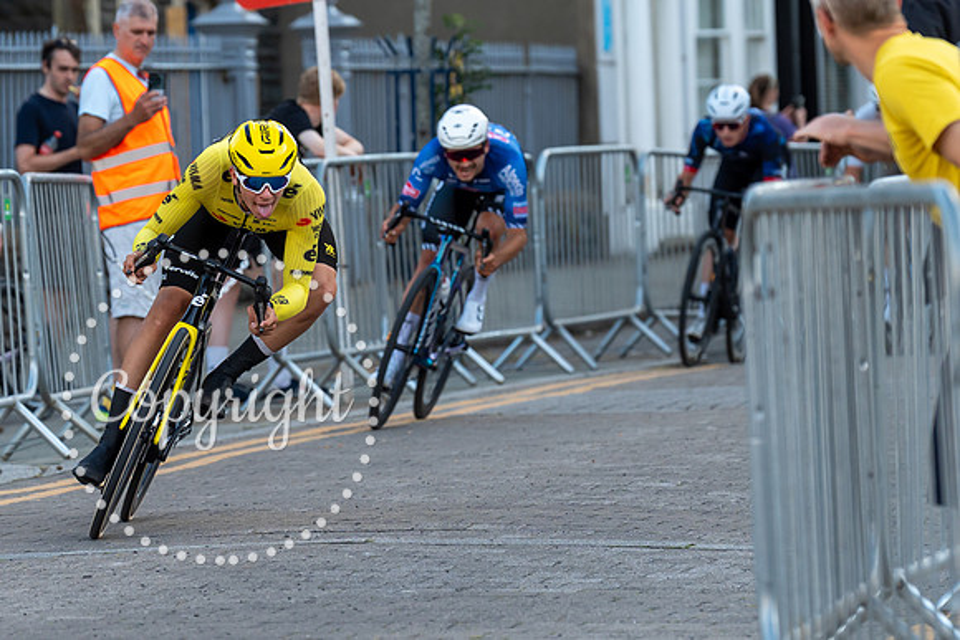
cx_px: 315
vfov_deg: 5.2
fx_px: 7053
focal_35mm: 264
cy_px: 314
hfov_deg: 7.8
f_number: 3.2
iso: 500
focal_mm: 133
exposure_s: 1/800
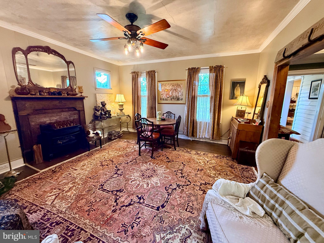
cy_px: 122
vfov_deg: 85.7
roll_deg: -0.7
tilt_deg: -9.8
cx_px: 162
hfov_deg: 102.1
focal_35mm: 14
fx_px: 131
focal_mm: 2.22
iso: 500
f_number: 2.2
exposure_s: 1/60
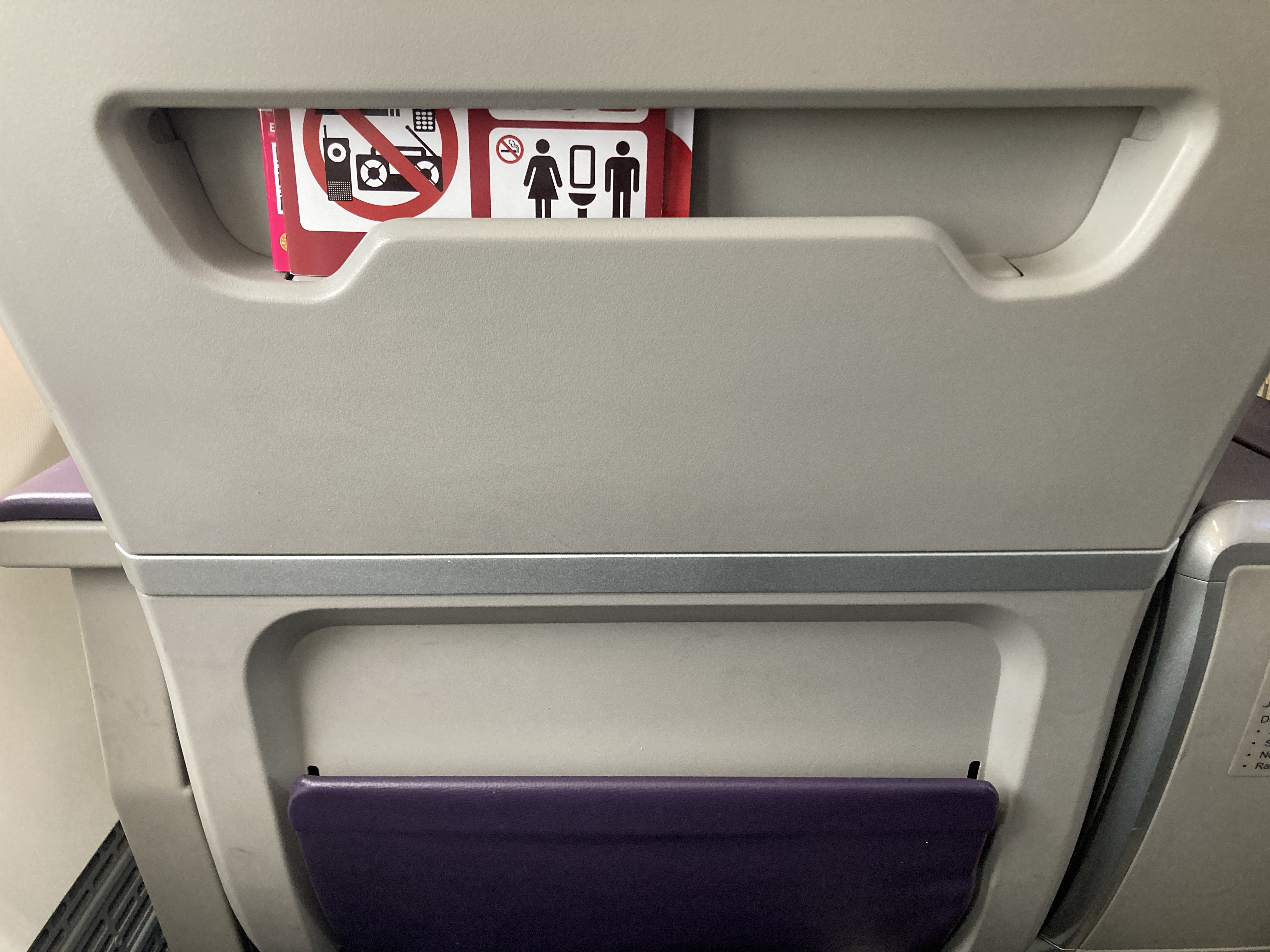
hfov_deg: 63.4
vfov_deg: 49.7
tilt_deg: -16.6
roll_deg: -0.4
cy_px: 476
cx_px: 635
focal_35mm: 28
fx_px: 1027
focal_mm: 3.99
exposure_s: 1/56
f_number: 1.8
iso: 160
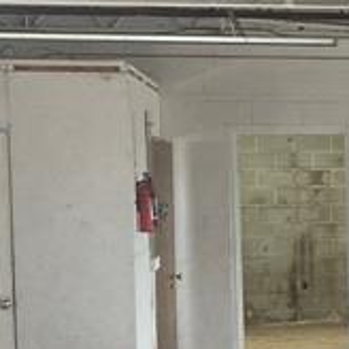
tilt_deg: -2.6
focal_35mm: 155
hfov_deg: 9.9
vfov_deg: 11.2
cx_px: 832
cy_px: 272
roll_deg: +0.6
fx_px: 1768
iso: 100
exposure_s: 1/60
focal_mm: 3.99
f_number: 1.8
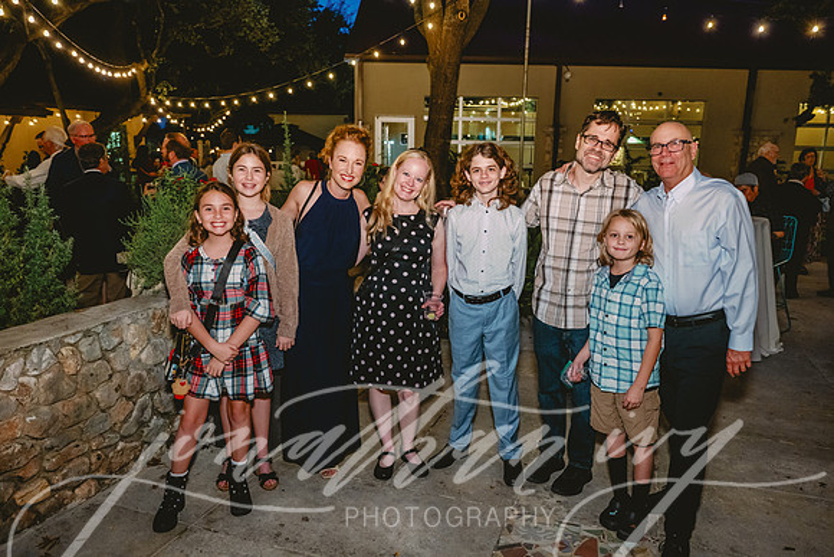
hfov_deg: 67.4
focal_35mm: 27
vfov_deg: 48.0
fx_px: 626
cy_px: 278
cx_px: 417
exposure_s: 1/60
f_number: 2.8
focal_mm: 27
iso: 5000
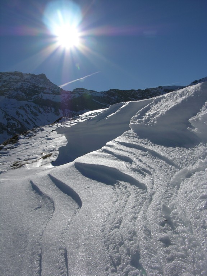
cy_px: 138
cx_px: 104
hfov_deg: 40.7
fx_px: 279
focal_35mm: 35
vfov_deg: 52.6
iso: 50
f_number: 8
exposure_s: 1/710
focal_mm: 8.9
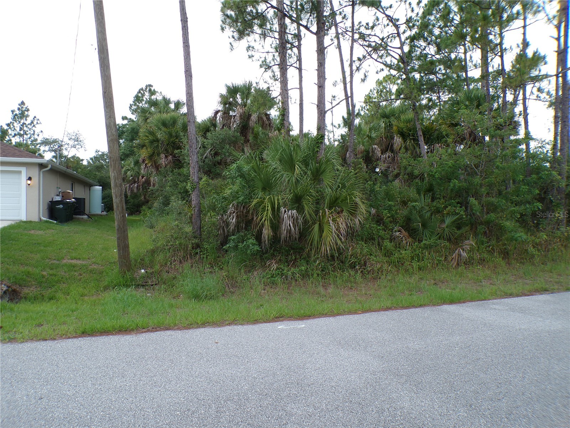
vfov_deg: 56.8
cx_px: 285
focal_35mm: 24
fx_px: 395
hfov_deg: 71.6
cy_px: 214
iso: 100
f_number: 4.4
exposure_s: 1/170
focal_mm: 4.3
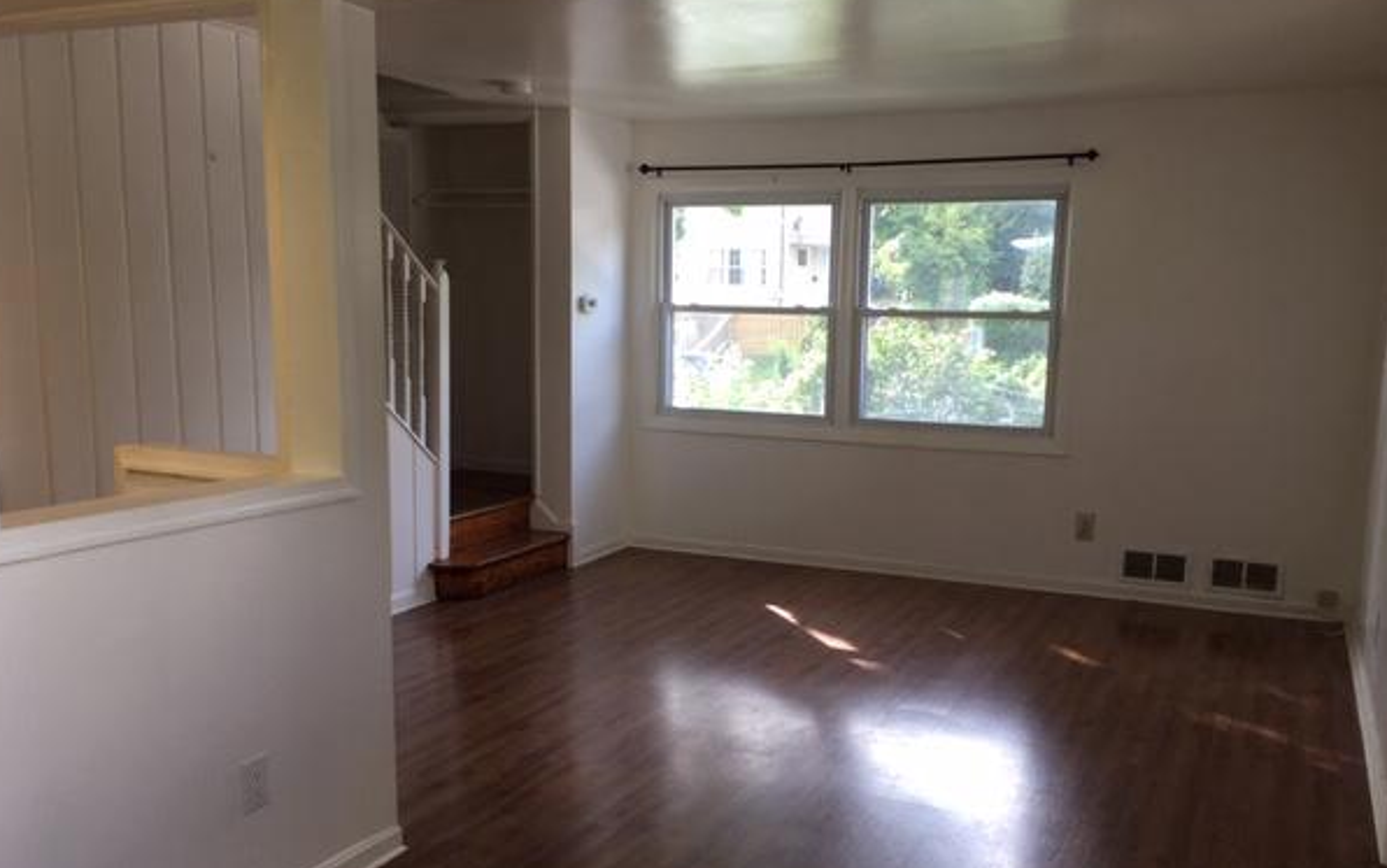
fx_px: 1248
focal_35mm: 33
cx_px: 710
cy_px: 526
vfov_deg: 38.2
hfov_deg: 58.1
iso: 32
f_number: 2.2
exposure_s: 1/60
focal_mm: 4.15
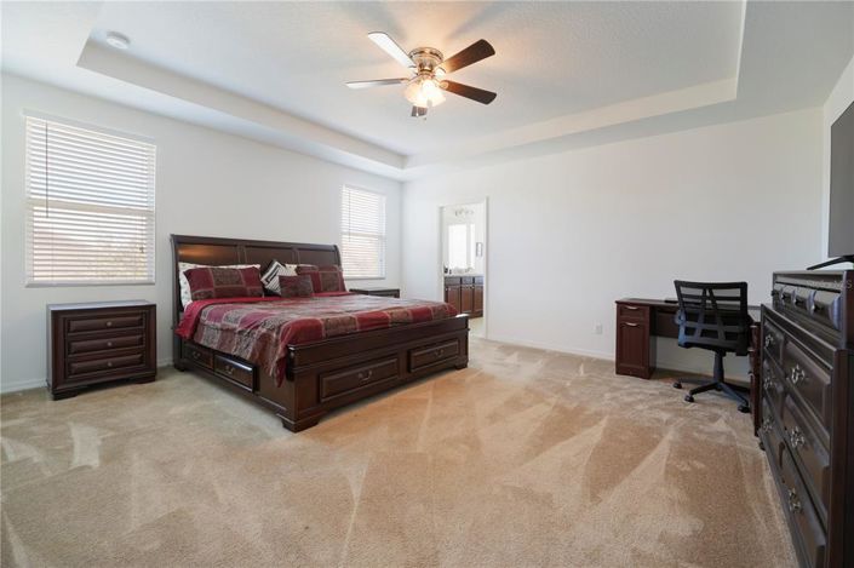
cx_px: 427
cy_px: 284
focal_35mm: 14
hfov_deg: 104.3
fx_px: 332
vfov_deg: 81.1
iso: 100
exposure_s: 2
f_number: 8
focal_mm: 14
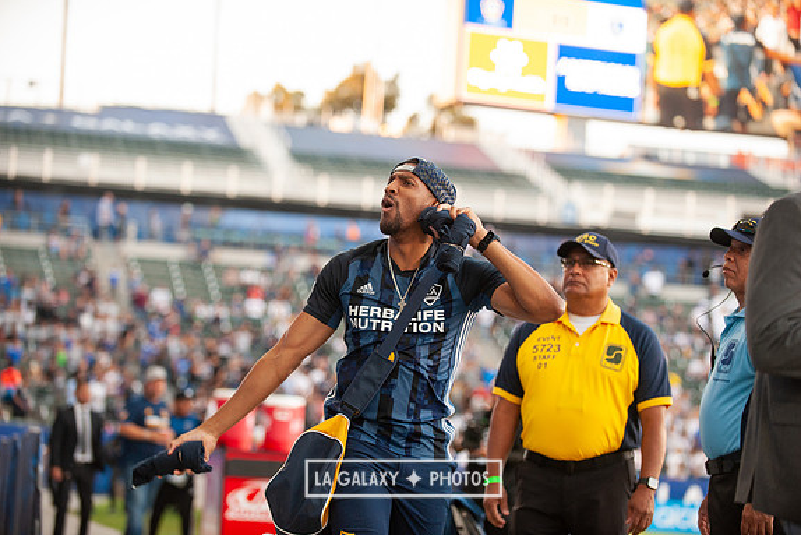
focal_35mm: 103
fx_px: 2292
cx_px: 403
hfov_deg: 19.8
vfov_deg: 13.3
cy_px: 268
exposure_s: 1/500
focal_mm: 102
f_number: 2.8
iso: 1250
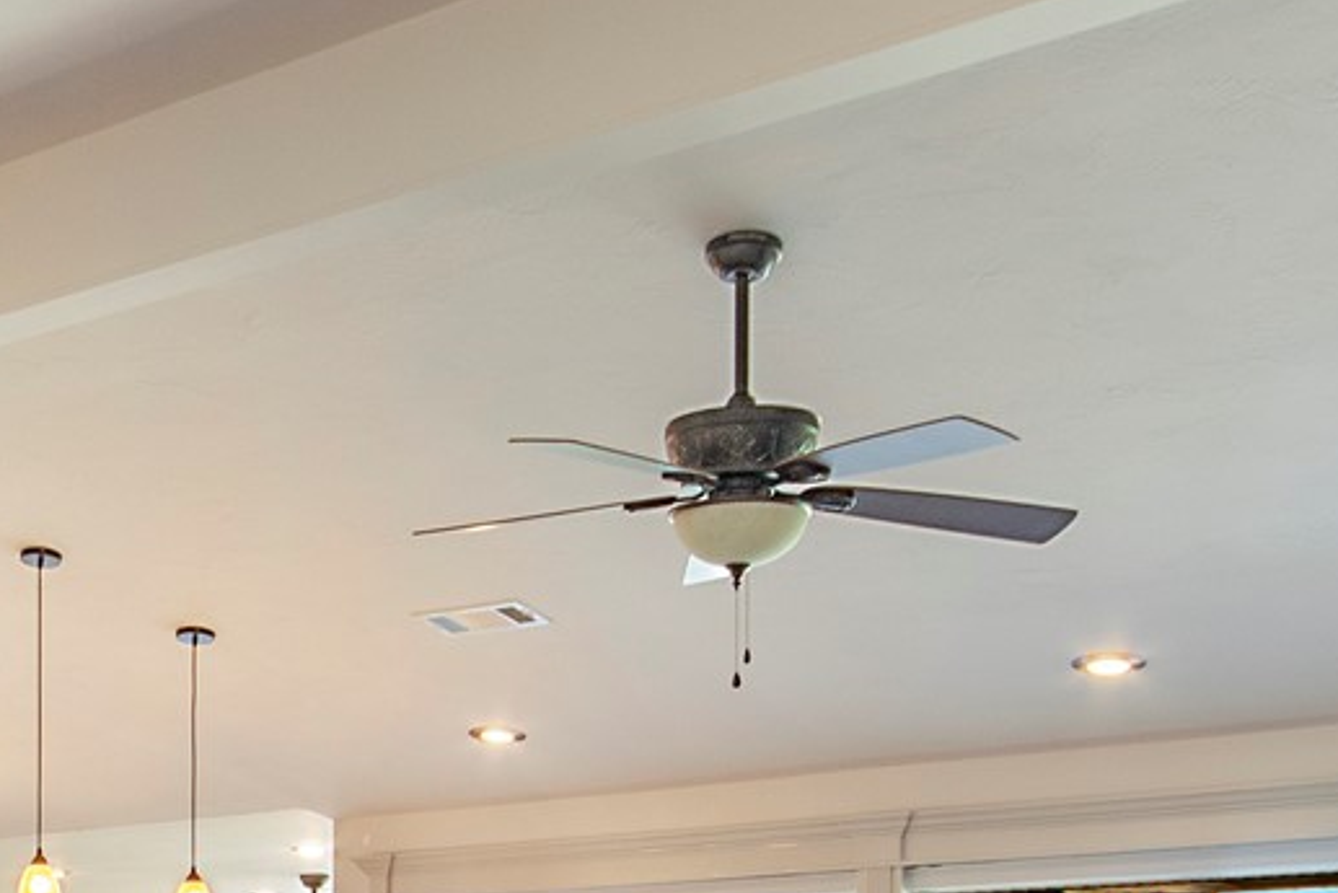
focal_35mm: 63
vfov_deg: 20.1
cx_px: -120
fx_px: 2342
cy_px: 1096
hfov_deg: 29.0
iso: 100
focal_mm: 10
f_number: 8
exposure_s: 1/25
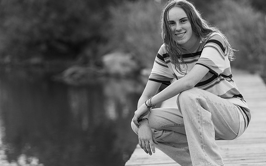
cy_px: 91
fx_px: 978
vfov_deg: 9.7
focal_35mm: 135
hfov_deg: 15.5
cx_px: 133
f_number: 3.2
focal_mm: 117
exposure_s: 1/160
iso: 2500
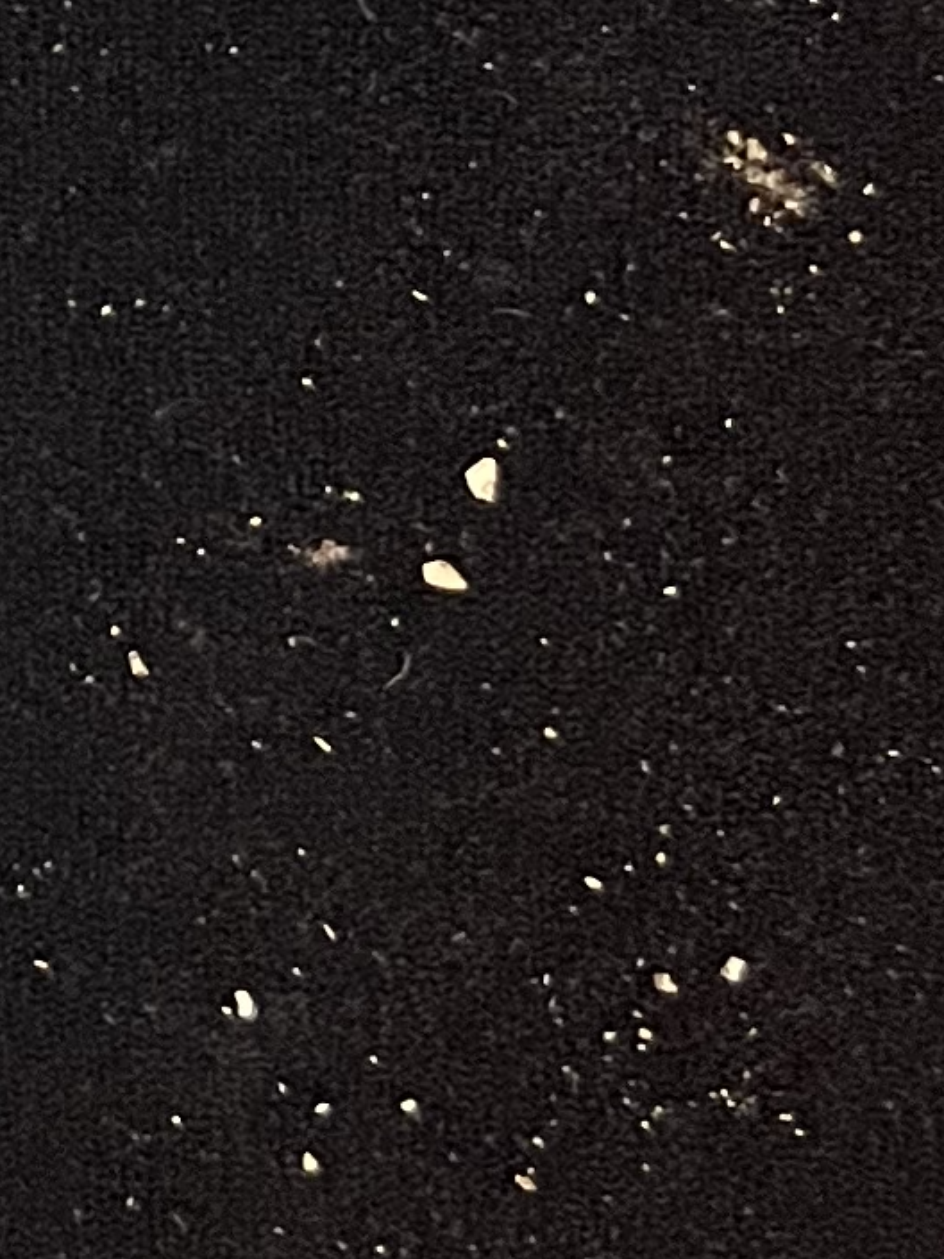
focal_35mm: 149
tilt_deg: -85.1
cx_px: -1523
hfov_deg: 8.8
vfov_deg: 12.5
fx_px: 5418
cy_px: -749
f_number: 1.6
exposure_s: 1/40
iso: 500
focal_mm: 5.1
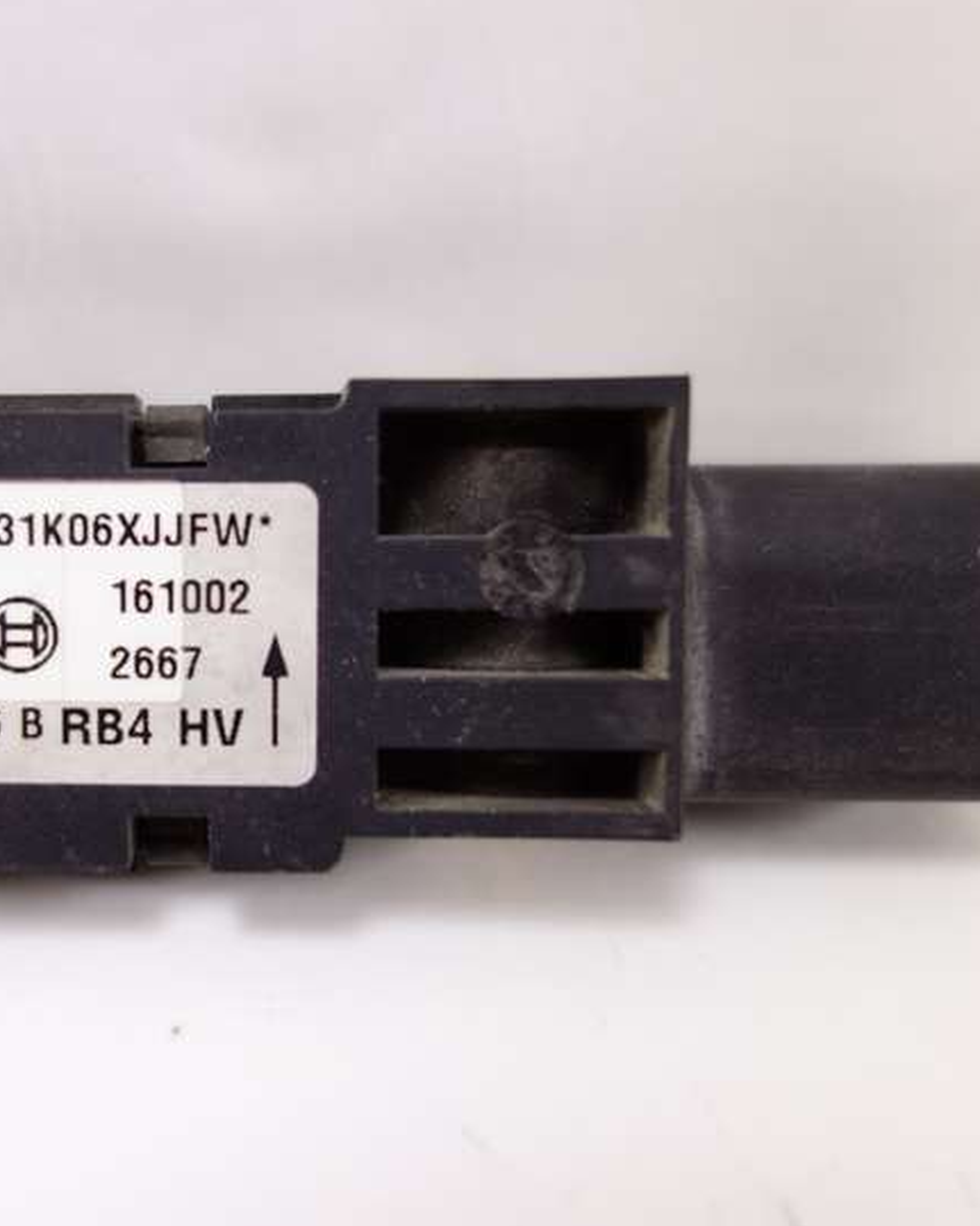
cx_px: 193
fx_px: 1451
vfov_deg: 45.8
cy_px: 611
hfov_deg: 36.1
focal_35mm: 40
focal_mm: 10.4
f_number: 1.8
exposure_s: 1/100
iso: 125
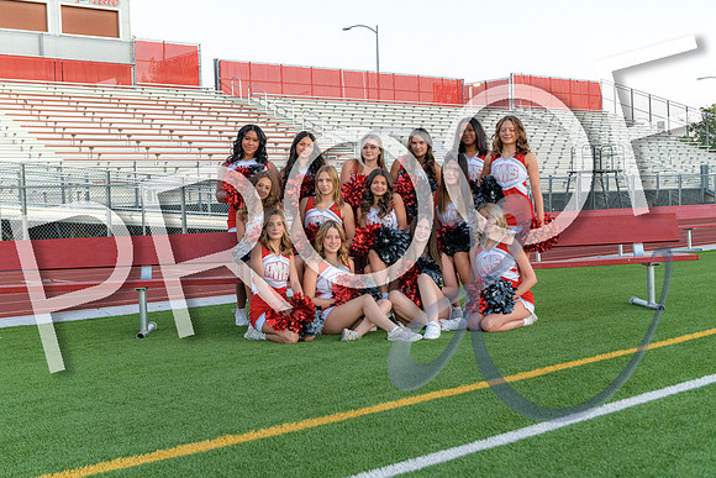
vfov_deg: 28.1
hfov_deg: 41.1
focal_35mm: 48
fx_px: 955
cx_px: 358
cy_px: 239
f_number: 4
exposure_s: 1/250
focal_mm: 48
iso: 3600
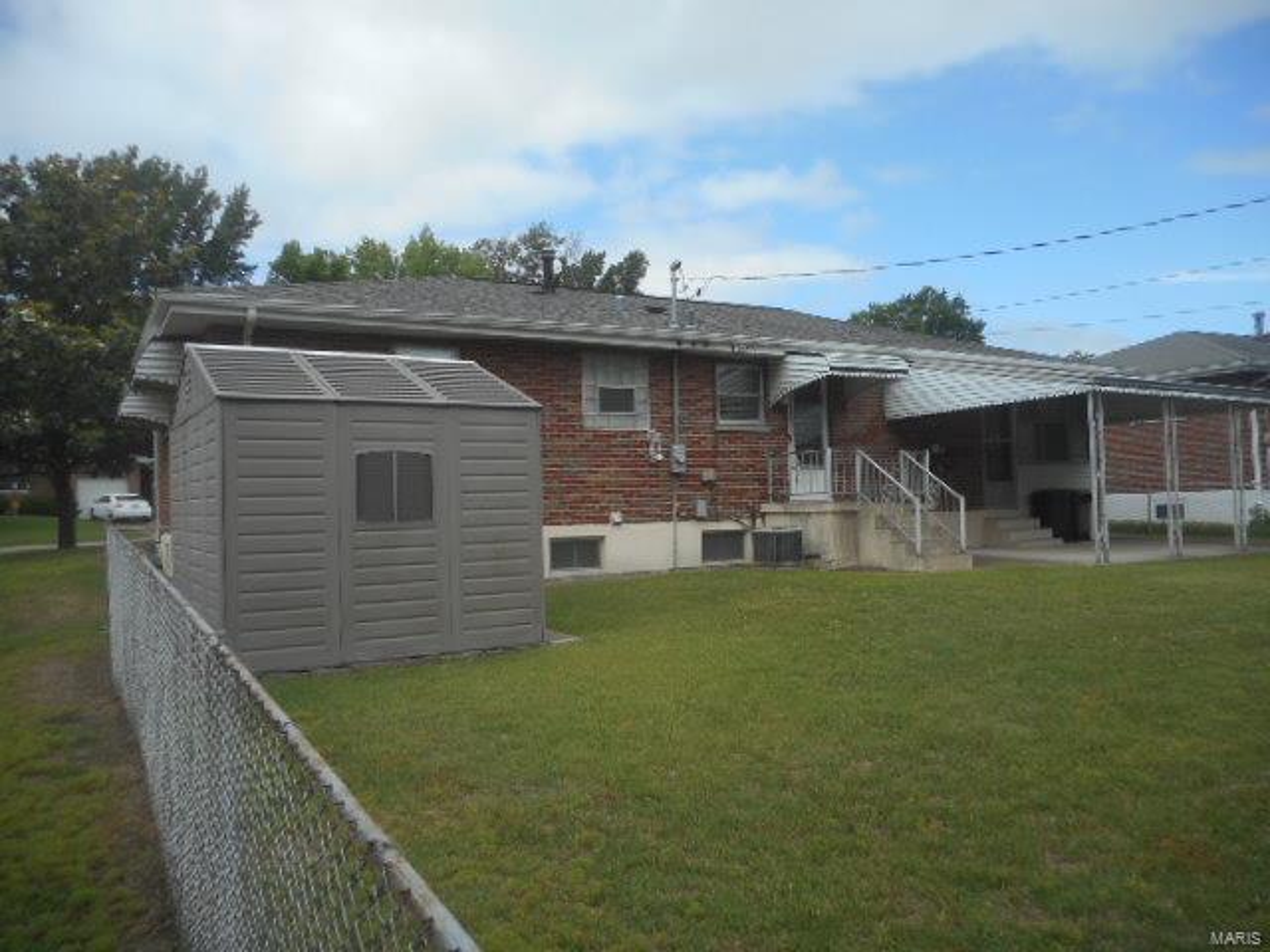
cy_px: 476
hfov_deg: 69.4
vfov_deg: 54.9
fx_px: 917
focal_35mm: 25
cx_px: 635
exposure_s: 1/640
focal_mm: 4.5
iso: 80
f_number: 3.7
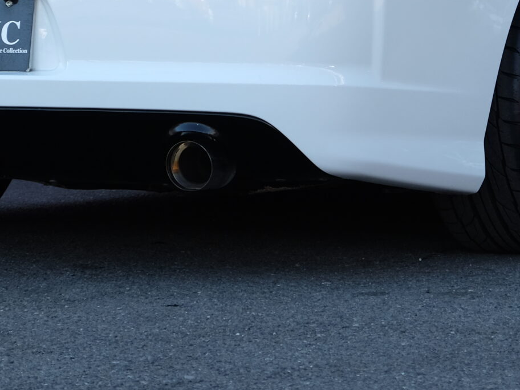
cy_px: -86
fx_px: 3365
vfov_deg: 6.6
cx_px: 356
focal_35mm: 224
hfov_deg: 8.8
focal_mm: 55
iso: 200
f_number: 5
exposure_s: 1/140
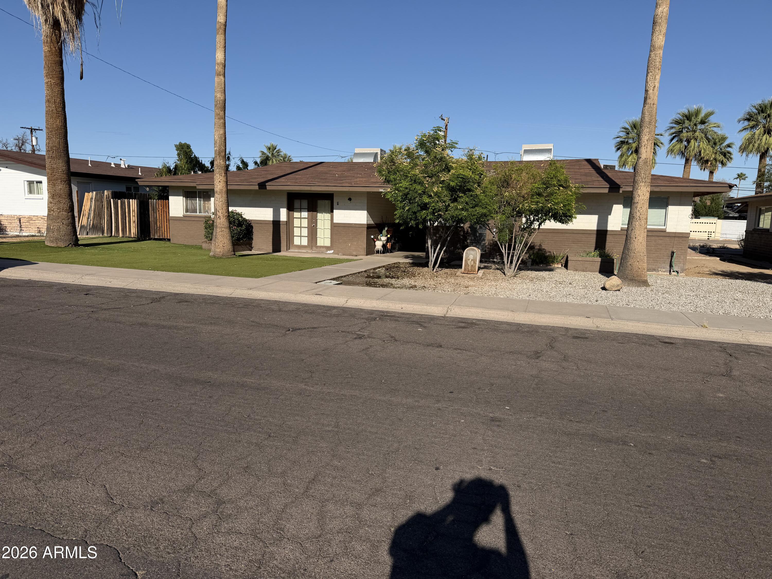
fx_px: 535
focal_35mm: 24
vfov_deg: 56.8
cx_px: 386
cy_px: 290
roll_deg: -1.0
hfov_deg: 71.6
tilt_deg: -7.4
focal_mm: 6.76
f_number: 1.78
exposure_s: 1/5714
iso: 80
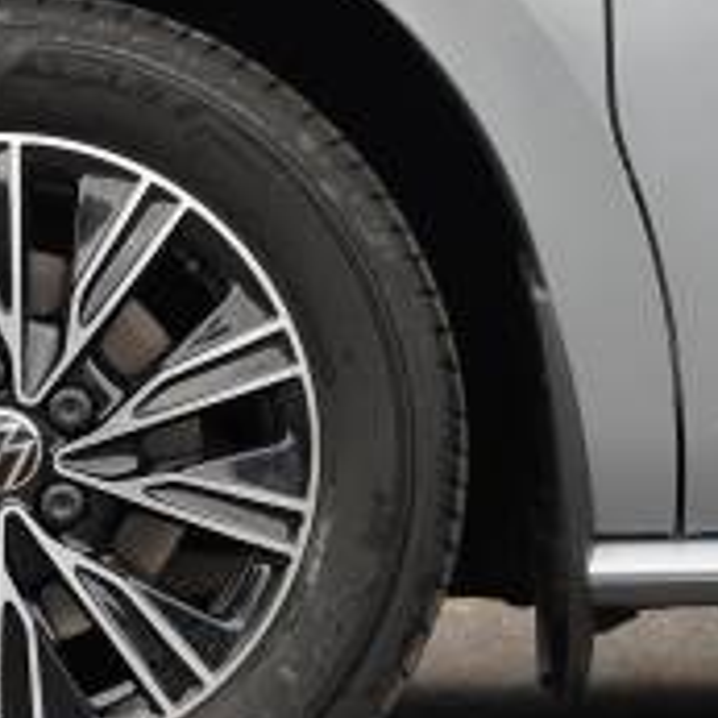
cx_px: 37
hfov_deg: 9.2
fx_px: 4435
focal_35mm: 189
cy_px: 62
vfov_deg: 9.2
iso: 100
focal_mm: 60
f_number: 4.5
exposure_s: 1/80
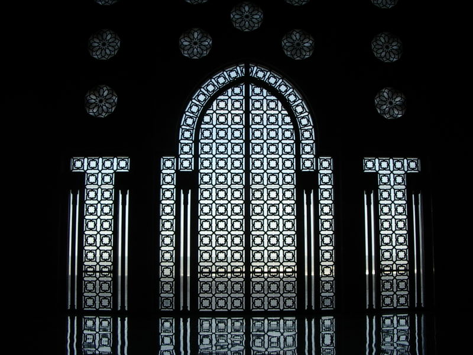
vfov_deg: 37.7
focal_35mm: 38
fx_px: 519
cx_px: 236
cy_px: 178
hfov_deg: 49.0
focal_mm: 5.8
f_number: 4.8
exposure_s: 1/250
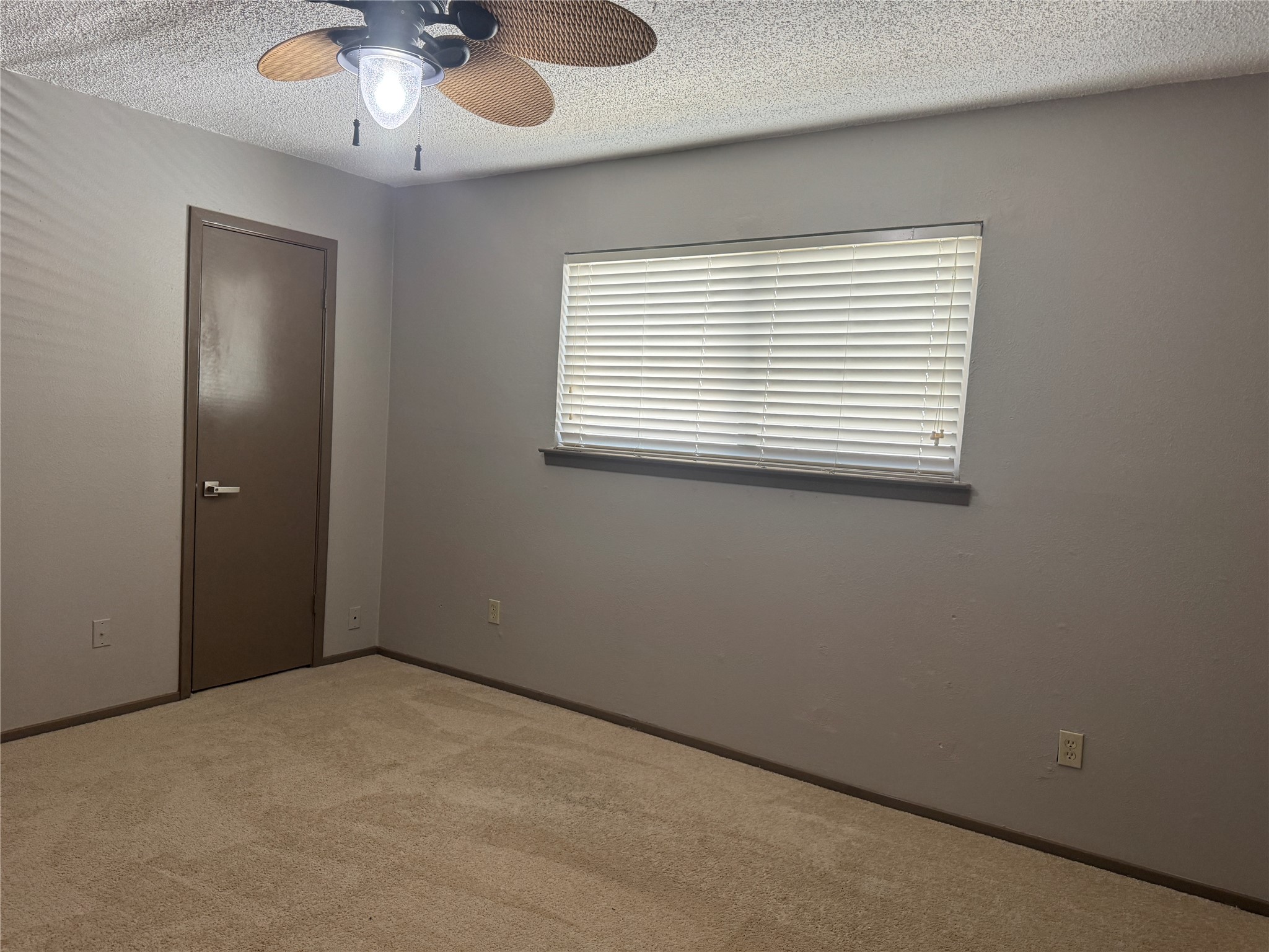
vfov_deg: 56.8
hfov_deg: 71.6
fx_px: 880
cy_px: 476
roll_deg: -4.1
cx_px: 634
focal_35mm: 24
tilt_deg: -6.2
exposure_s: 1/120
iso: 200
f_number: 1.78
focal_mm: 6.76
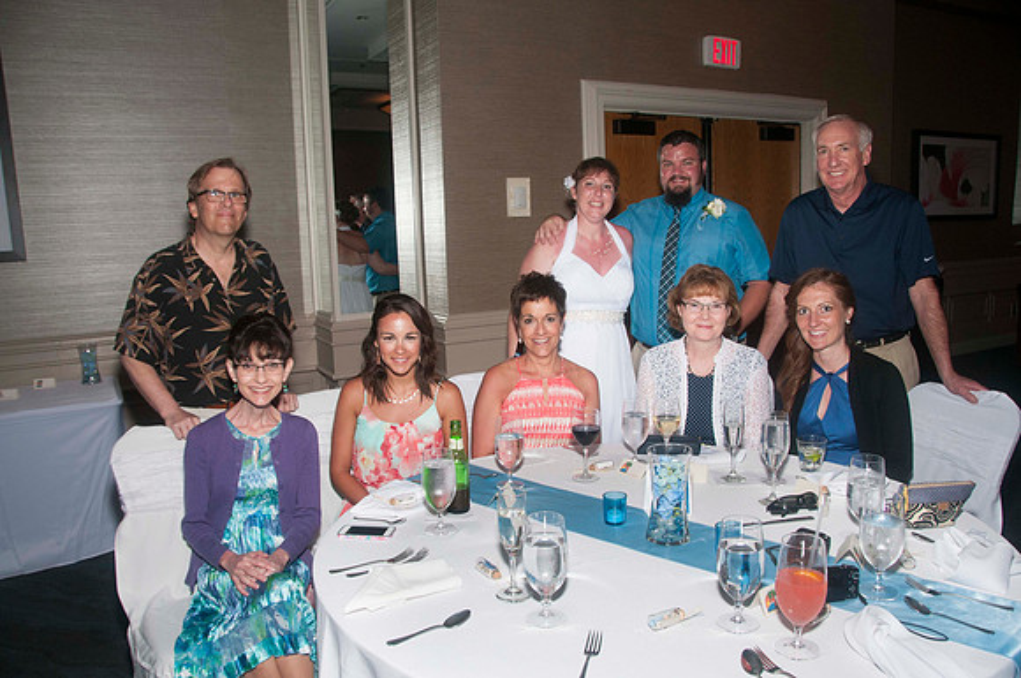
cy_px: 339
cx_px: 510
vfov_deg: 47.8
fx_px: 765
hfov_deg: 67.5
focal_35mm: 27
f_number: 5.6
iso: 400
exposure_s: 1/60
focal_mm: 18
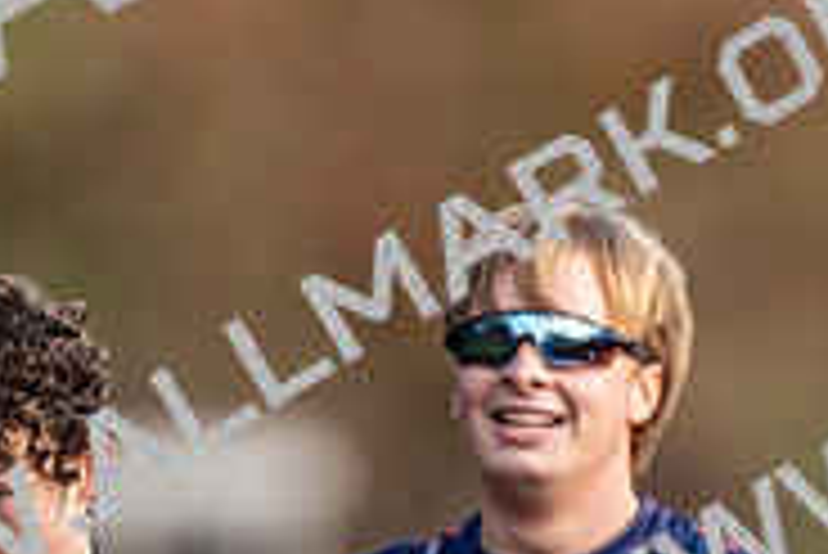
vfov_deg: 0.7
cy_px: 750
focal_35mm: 1892
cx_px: 202
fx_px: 43549
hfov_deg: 1.1
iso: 1100
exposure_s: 1/2500
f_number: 4
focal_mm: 600
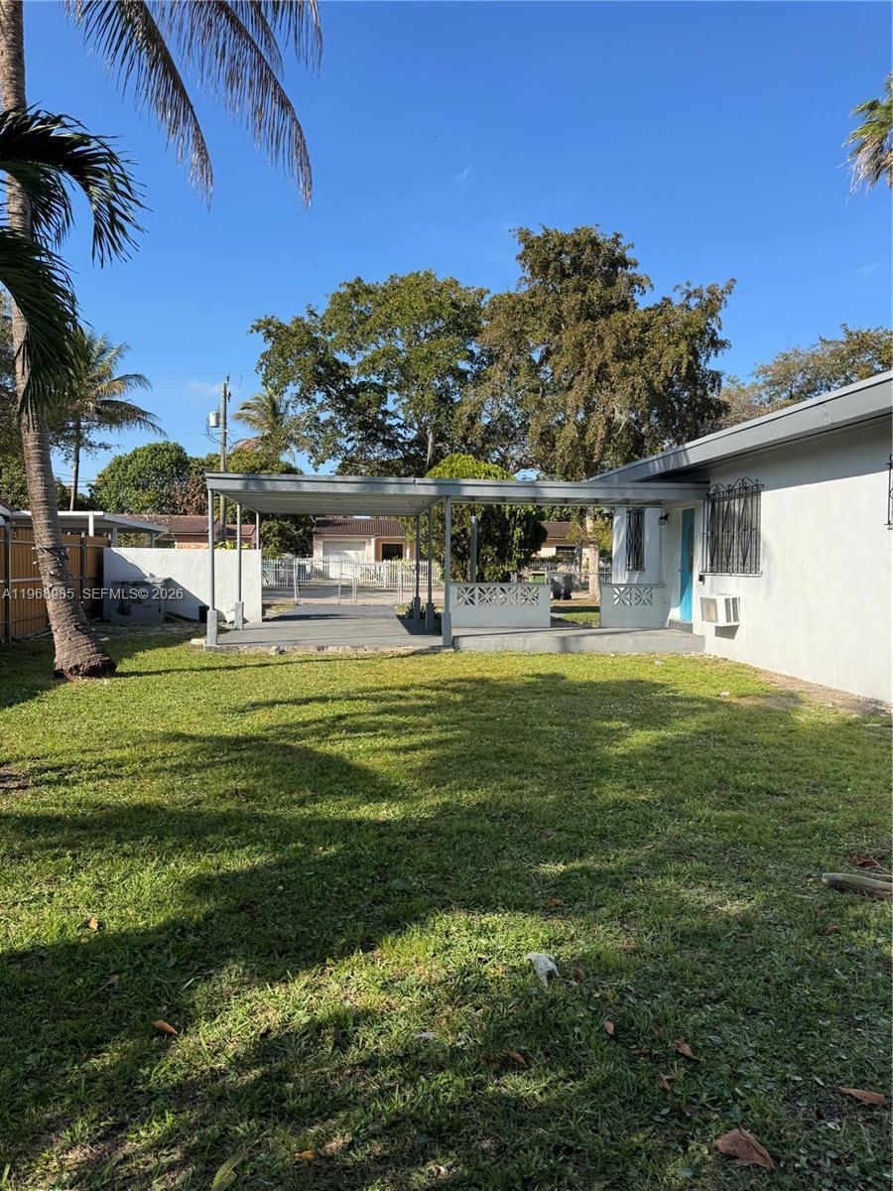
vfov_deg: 71.6
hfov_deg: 56.8
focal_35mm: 24
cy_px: 596
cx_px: 446
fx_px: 826
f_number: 1.78
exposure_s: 1/2506
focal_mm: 6.76
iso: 80
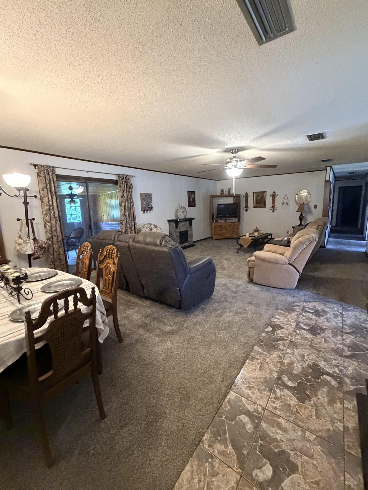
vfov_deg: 98.1
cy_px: 239
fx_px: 213
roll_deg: +1.8
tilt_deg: -9.1
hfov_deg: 81.7
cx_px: 190
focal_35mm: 15
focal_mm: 2.22
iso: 800
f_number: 2.2
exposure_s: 1/60
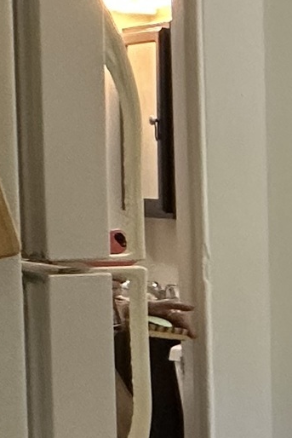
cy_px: 264
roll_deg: -1.2
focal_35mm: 87
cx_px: 1039
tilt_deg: -3.4
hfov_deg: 9.3
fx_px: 1058
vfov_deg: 23.3
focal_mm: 2.22
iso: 200
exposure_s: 1/99
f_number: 2.2
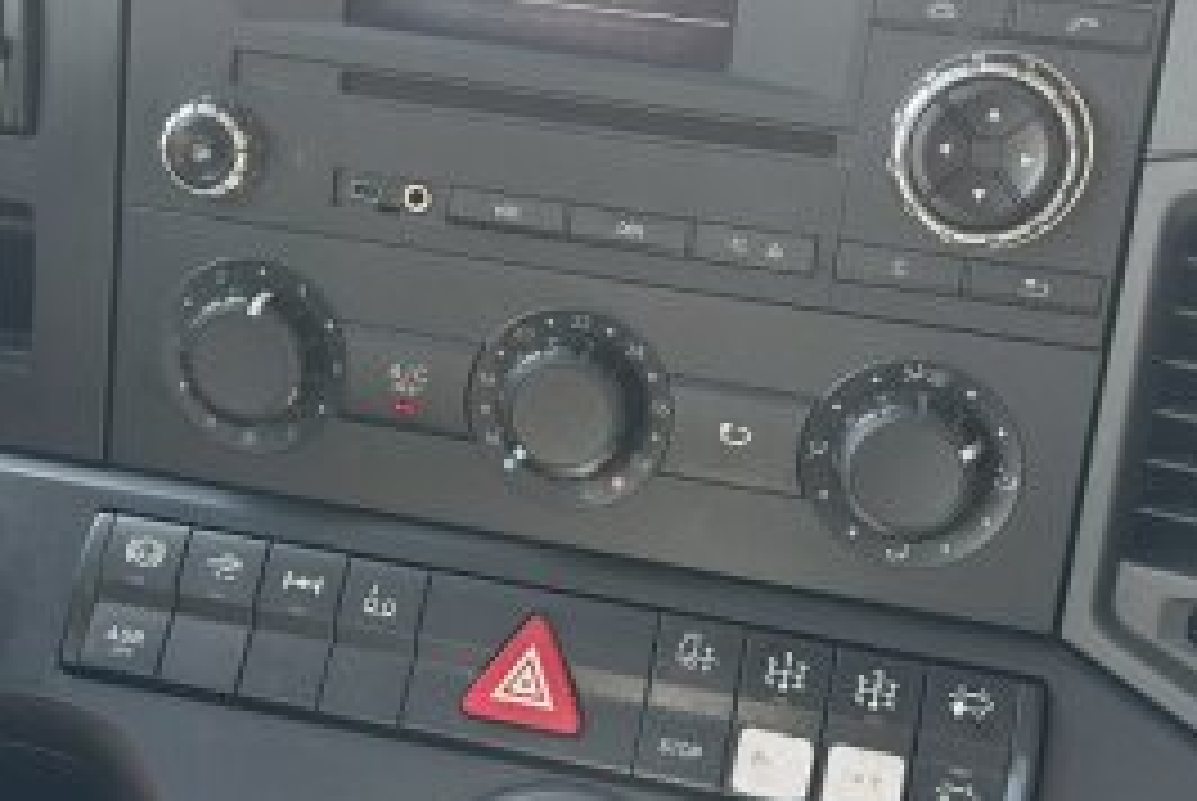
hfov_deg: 33.3
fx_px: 1997
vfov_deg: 22.7
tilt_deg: -30.5
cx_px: 504
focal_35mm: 60
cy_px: 423
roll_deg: -4.9
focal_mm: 6.86
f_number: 1.78
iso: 125
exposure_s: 1/149
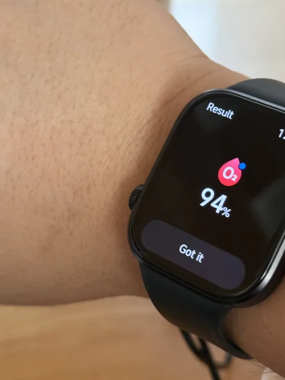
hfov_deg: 21.5
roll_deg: -2.5
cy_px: 183
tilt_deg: -41.4
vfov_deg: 28.6
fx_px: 747
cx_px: 183
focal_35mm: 68
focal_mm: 6.76
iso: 400
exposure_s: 1/40
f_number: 1.78
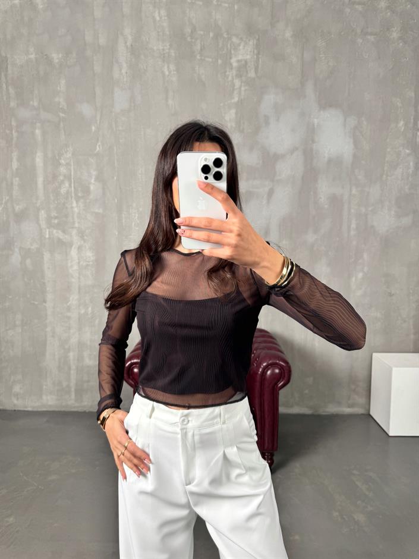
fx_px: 387
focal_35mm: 24
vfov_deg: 71.6
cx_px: 210
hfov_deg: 56.8
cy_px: 280
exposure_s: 1/121
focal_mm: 6.76
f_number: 1.78
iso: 100
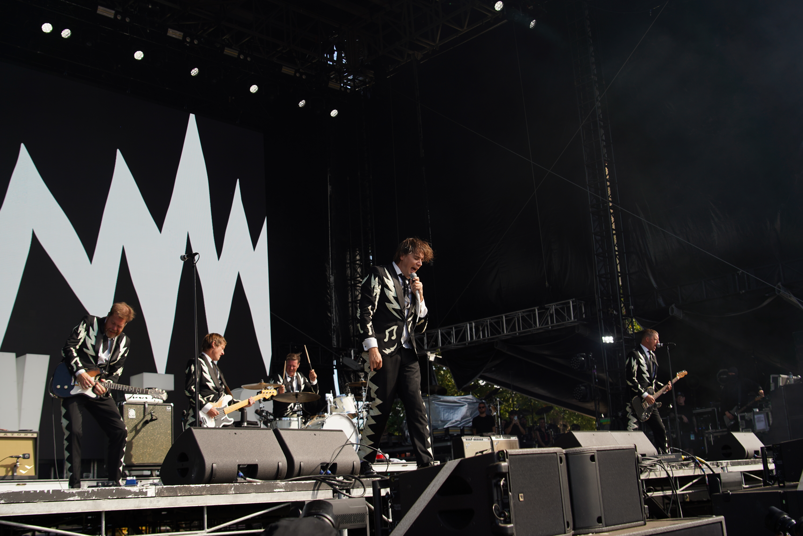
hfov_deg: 49.6
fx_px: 870
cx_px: 402
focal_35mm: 39
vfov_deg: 34.2
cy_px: 268
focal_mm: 39
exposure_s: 1/250
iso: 100
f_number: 6.3
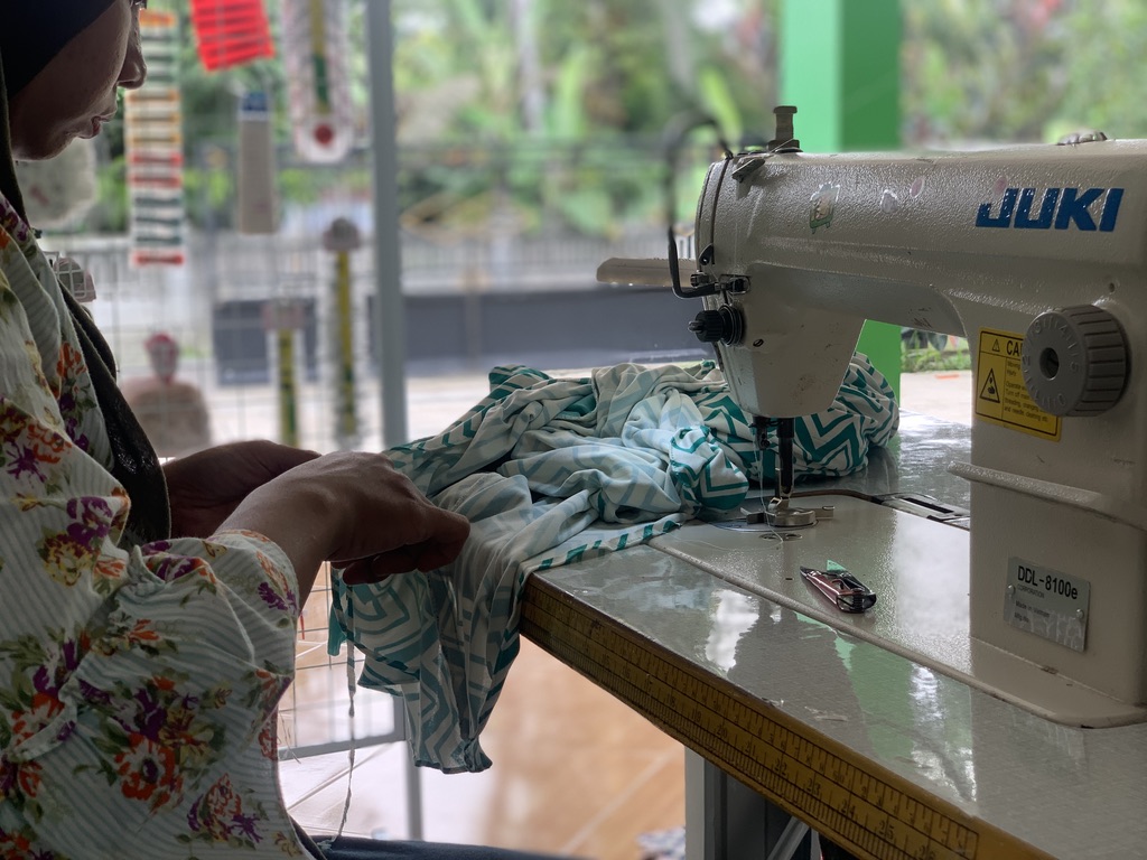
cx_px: 574
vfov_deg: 28.0
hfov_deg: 36.8
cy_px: 430
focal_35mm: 52
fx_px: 1723
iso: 25
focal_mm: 6
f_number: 2.4
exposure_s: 1/122
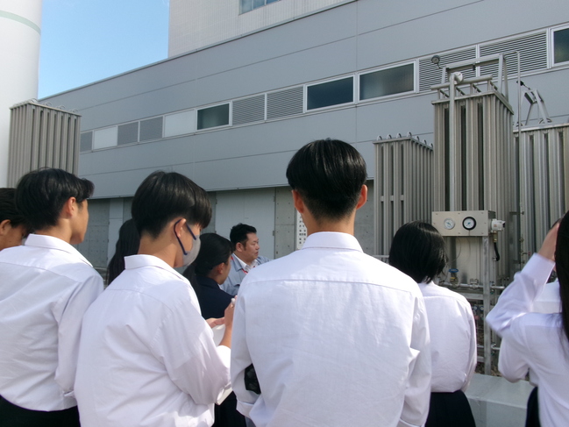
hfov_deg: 63.4
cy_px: 214
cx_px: 284
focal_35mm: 28
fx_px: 460
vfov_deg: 49.8
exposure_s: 1/60
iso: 100
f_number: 10.8
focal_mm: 5.1
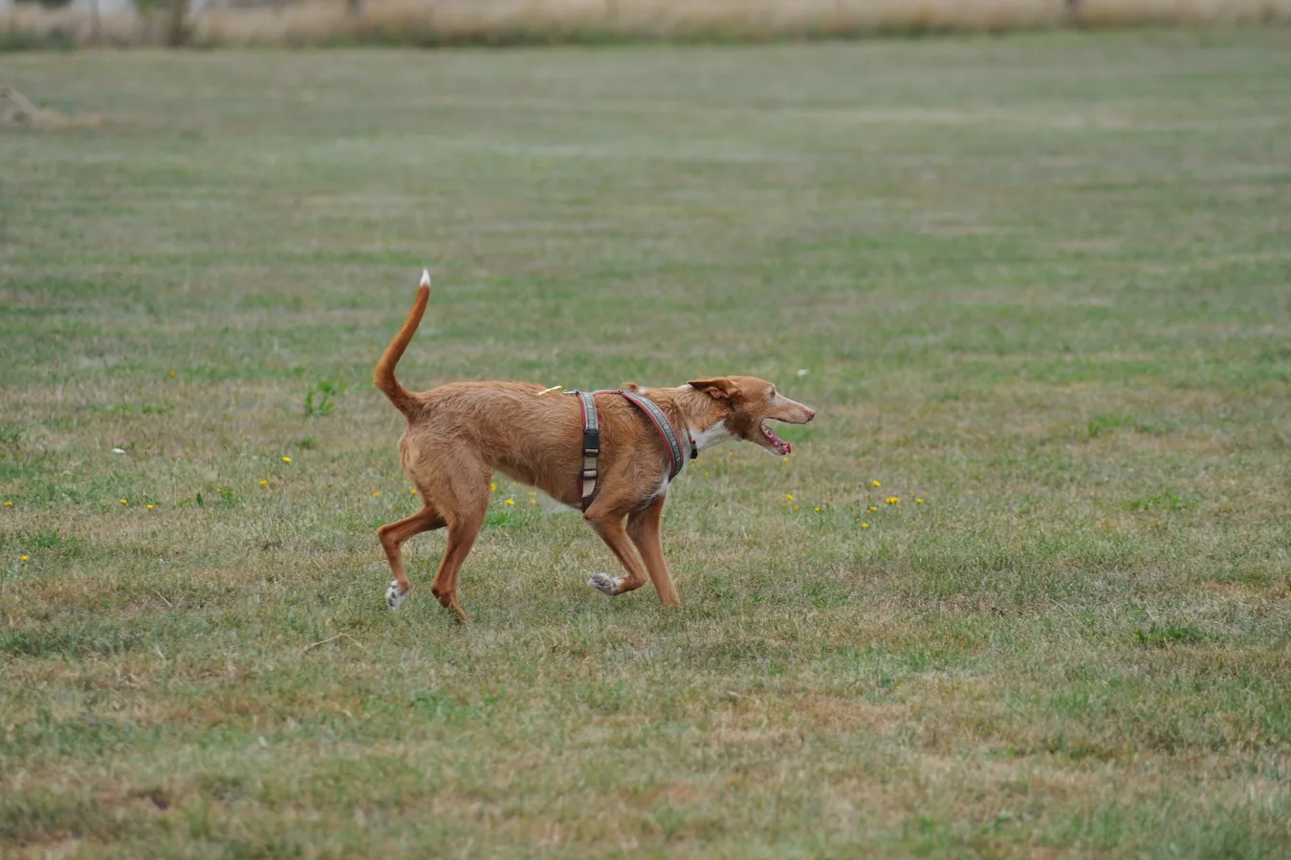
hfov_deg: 9.0
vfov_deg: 6.0
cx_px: 667
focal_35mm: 228
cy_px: 441
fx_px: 8176
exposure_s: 1/1000
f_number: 5.6
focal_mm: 220
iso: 800
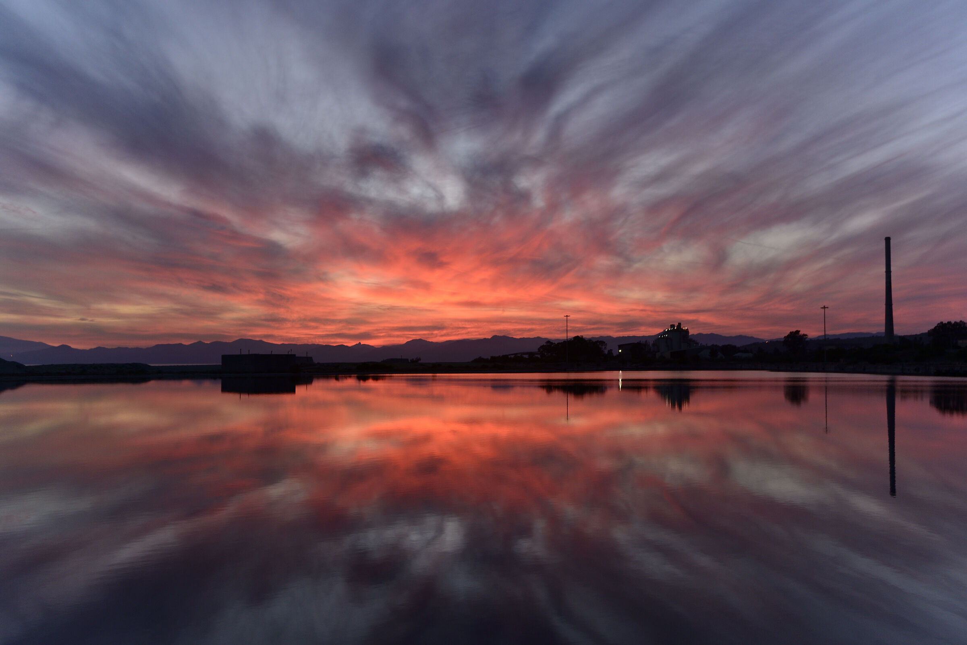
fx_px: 940
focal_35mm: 35
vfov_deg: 37.9
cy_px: 322
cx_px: 484
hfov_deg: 54.4
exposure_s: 1/50
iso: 500
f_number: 5.6
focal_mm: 35
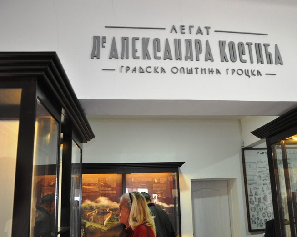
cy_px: 118
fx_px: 272
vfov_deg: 47.1
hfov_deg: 57.1
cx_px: 164
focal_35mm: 31
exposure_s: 1/80
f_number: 5
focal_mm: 18
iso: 2000
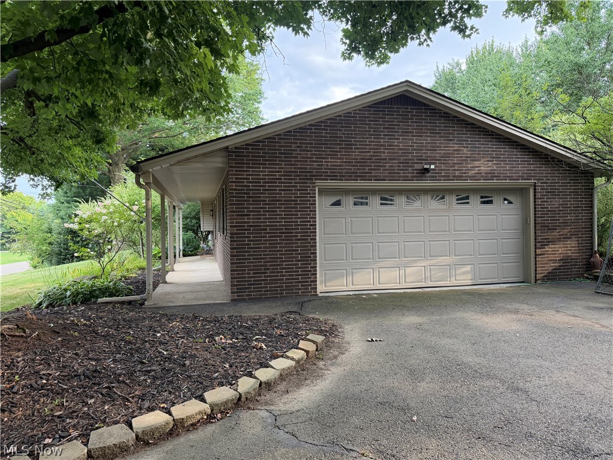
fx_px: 425
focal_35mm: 24
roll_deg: +0.9
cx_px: 306
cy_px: 230
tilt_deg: -1.1
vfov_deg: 56.8
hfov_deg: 71.6
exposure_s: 1/144
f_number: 1.78
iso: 200
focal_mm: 6.76
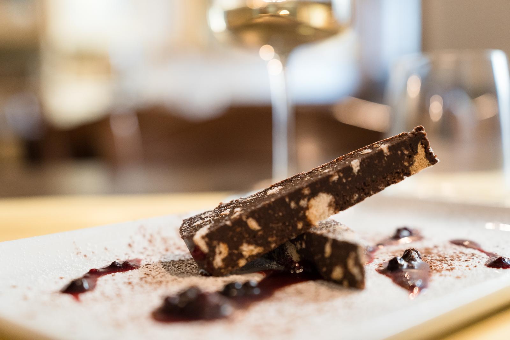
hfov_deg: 38.9
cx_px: 255
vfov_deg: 26.5
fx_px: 723
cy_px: 170
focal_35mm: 51
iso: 5000
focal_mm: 51
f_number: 3.2
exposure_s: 1/200
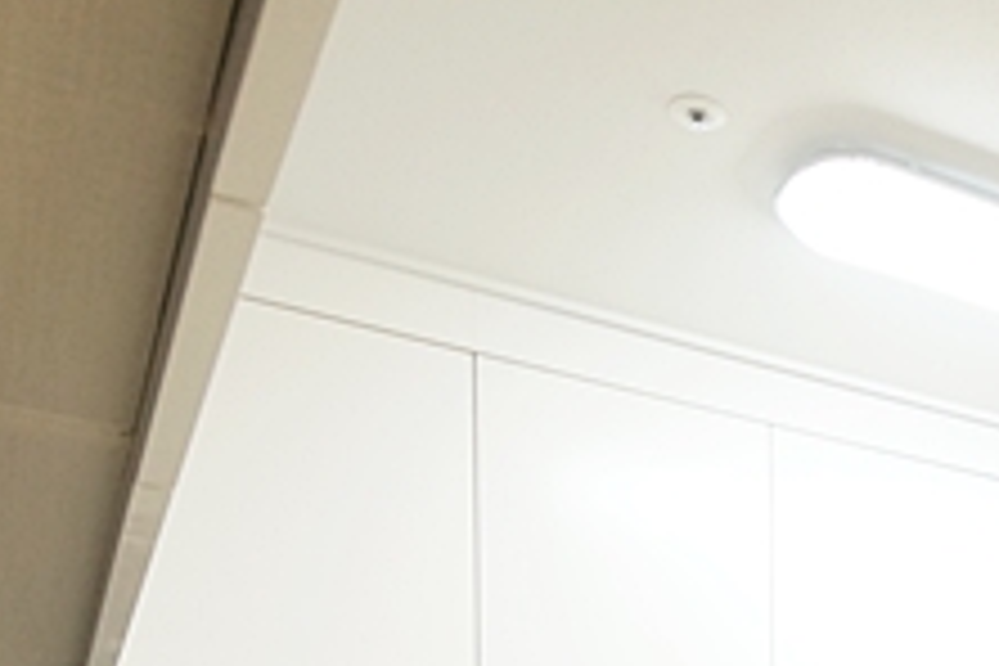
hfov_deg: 32.3
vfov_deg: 20.8
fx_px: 1498
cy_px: 1030
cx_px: 1112
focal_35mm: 54
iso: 800
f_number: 5
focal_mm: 10
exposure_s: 1/60
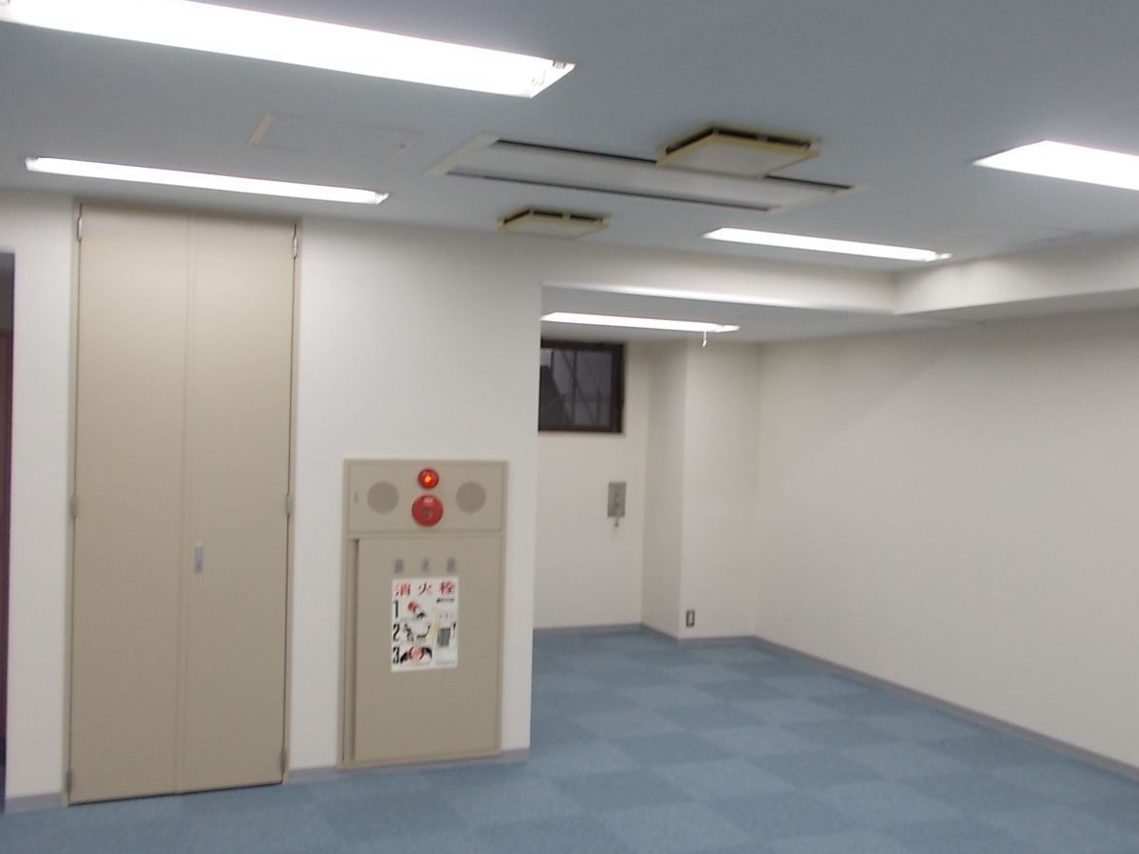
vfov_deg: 40.7
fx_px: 1151
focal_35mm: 35
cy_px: 438
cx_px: 595
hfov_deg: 52.6
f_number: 3.2
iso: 160
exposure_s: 1/25
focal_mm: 4.6
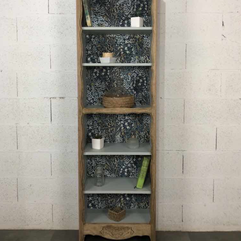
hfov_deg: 47.2
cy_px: 94
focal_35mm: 35
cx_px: 120
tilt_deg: -4.9
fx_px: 276
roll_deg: +0.8
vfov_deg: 46.9
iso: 40
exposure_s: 1/25
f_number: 1.8
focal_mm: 3.99
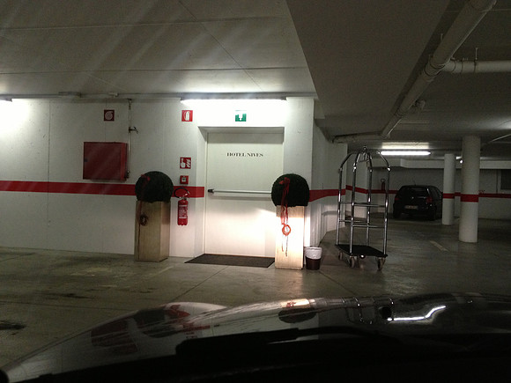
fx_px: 517
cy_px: 192
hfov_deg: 52.6
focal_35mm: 35
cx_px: 256
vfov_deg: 40.7
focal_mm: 4.28
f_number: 2.4
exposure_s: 1/20
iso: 250
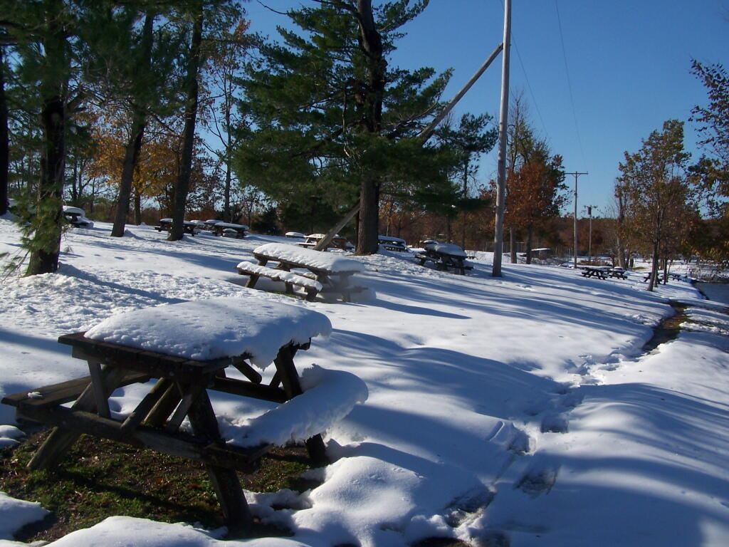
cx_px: 364
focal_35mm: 38
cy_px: 274
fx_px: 800
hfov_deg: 49.0
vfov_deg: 37.7
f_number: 5.6
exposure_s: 1/640
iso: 80
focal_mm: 6.3
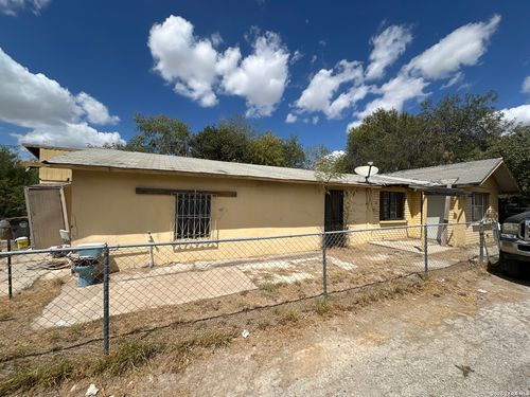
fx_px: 214
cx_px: 265
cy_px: 198
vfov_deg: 85.7
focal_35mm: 14
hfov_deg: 102.1
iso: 50
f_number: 2.2
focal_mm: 2.22
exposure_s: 1/3610
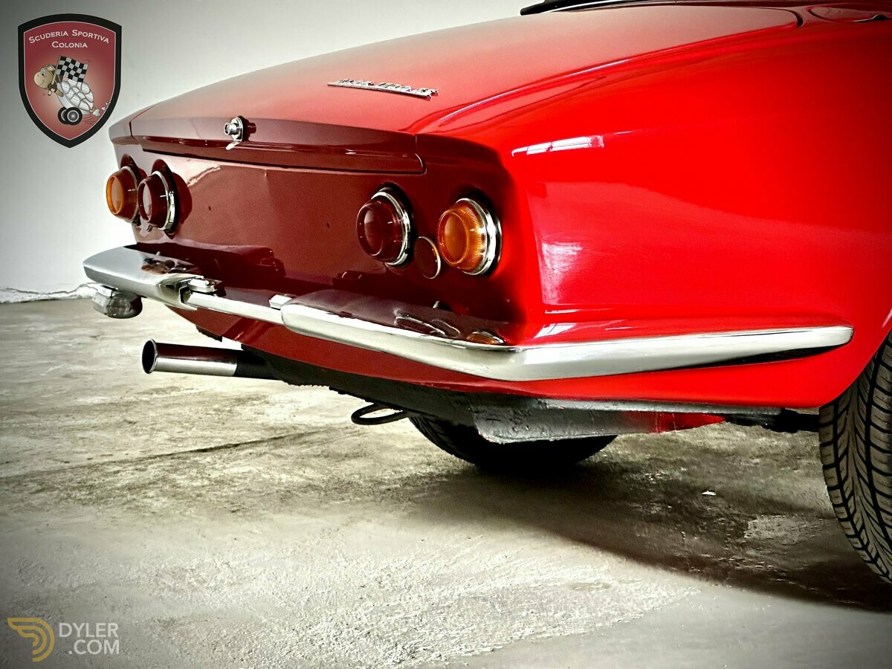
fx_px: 1984
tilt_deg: -7.1
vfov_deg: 19.1
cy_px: 334
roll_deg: +0.4
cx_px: 446
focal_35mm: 77
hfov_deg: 25.3
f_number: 2.8
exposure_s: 1/41
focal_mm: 9
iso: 1000
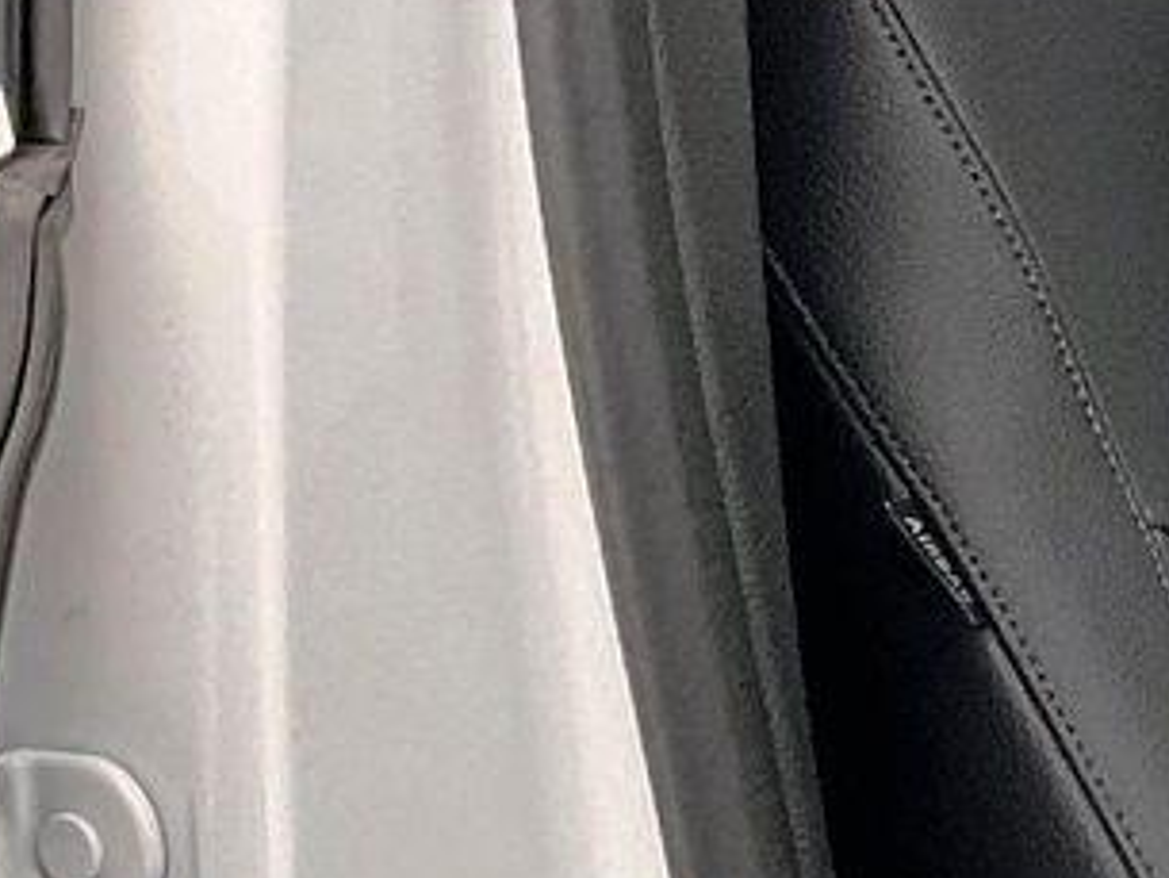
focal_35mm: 152
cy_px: 590
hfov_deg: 12.0
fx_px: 5135
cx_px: 2093
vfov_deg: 9.8
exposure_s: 1/60
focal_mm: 3
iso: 125
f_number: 1.8
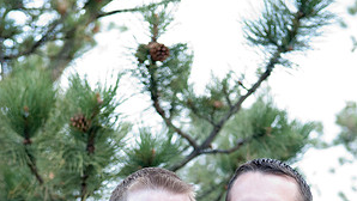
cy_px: 243
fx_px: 1080
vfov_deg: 10.5
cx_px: 178
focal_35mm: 114
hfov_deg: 18.8
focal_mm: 48
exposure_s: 1/60
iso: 320
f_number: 3.2
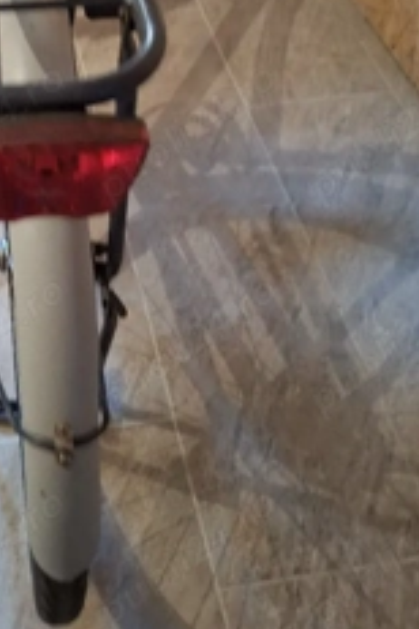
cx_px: 30
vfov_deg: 42.4
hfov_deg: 28.5
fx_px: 786
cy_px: 166
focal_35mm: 45
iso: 400
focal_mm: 4.69
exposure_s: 1/25
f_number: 1.8
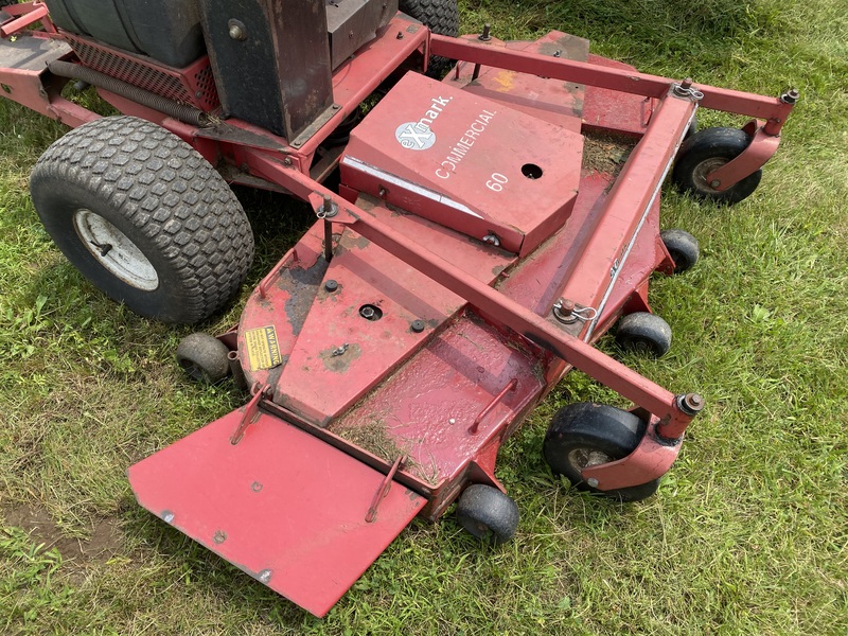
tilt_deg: -56.2
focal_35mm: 26
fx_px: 637
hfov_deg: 67.3
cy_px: 318
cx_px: 424
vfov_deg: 53.1
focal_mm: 4.25
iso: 32
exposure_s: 1/1053
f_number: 1.8
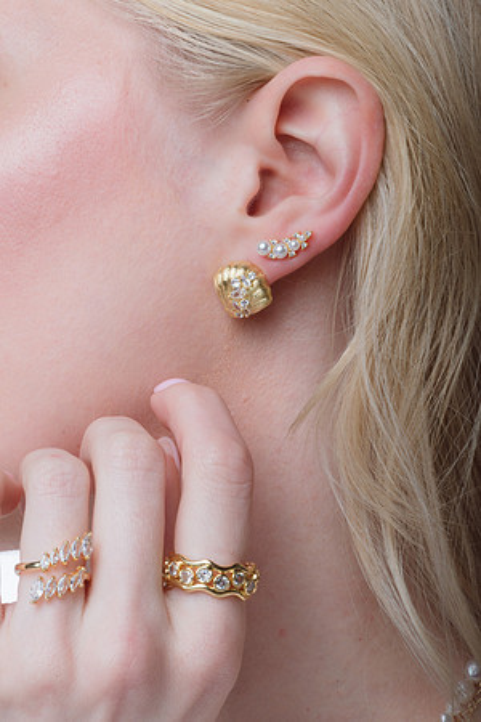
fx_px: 2104
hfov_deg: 13.0
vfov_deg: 19.5
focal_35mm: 105
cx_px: 240
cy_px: 361
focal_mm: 105
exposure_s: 1/250
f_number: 36
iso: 400
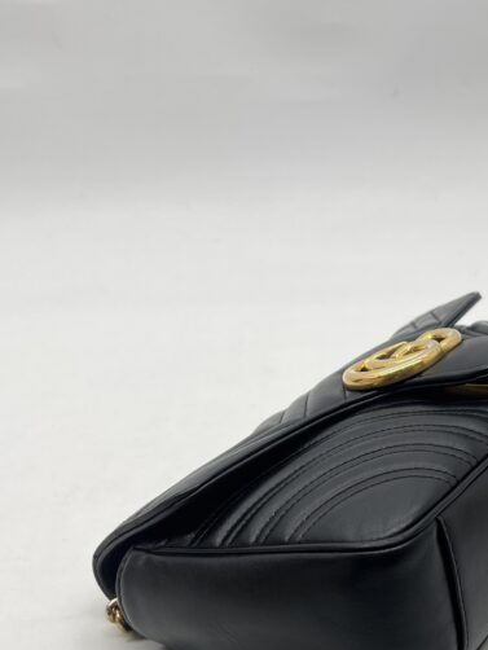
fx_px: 995
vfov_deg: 35.6
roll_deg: +0.1
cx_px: 394
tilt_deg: -30.0
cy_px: 456
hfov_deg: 27.0
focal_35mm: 53
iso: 32
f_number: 1.5
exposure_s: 1/134
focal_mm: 5.7
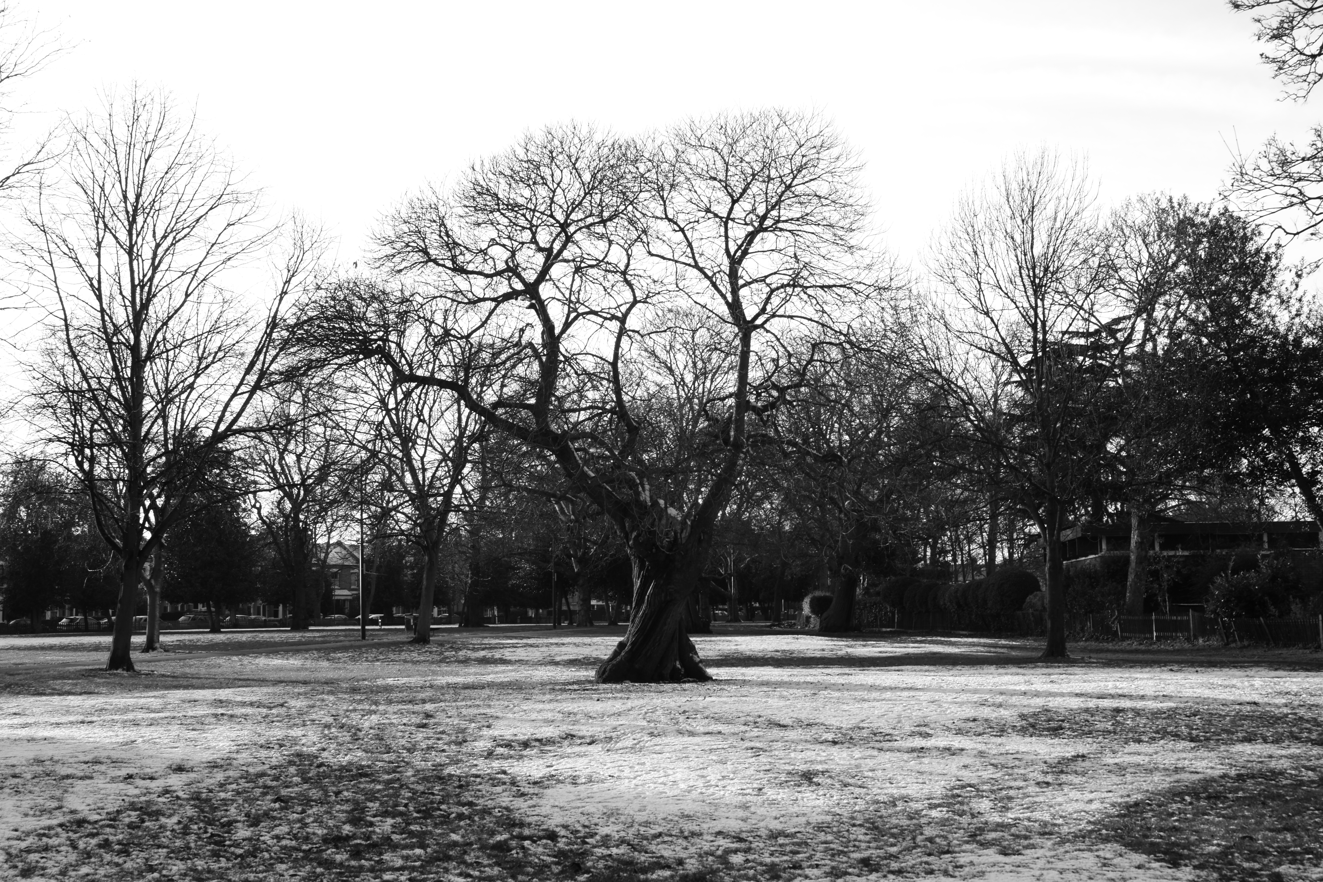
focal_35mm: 50
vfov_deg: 27.0
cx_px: 662
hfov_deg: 39.6
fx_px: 1837
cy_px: 441
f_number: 11
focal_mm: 50
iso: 100
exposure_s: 1/20
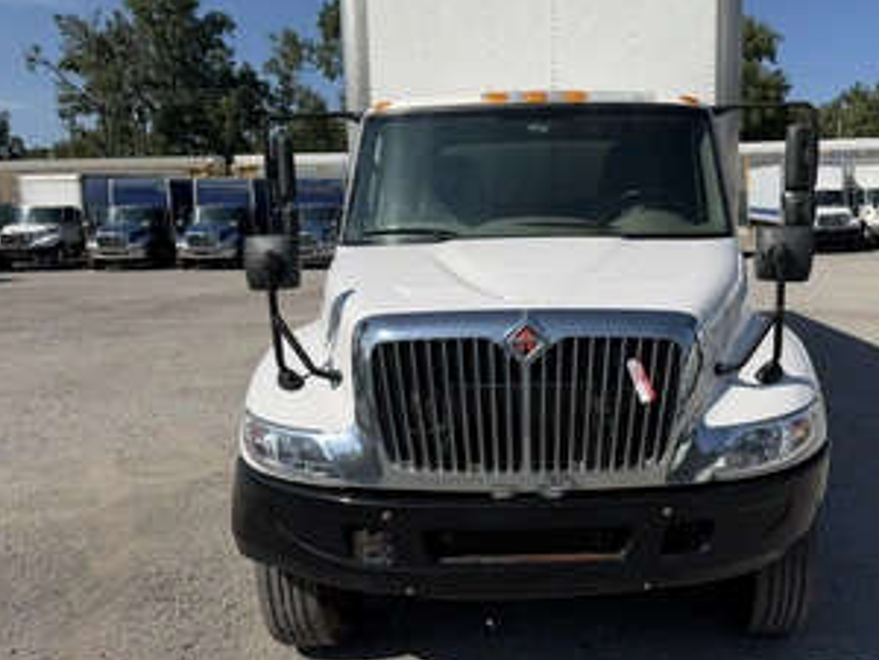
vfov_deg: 44.1
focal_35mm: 32
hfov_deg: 56.1
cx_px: 551
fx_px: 813
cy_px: 314
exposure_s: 1/9091
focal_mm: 6.76
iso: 80
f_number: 1.78
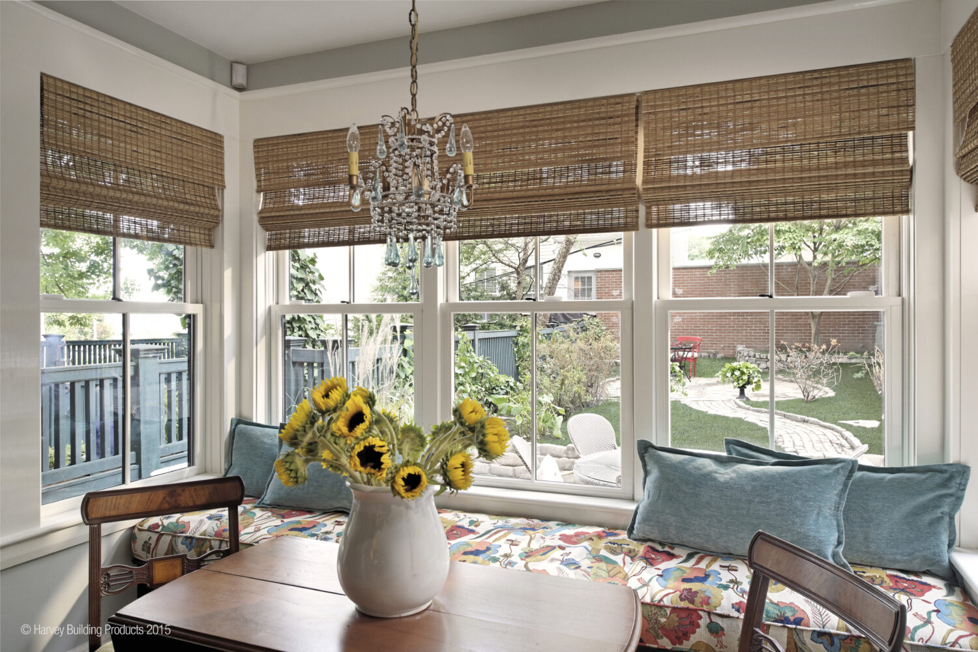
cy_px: 326
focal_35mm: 24
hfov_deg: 73.7
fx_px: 652
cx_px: 489
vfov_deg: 53.1
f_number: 8
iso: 200
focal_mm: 24
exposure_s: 1/6
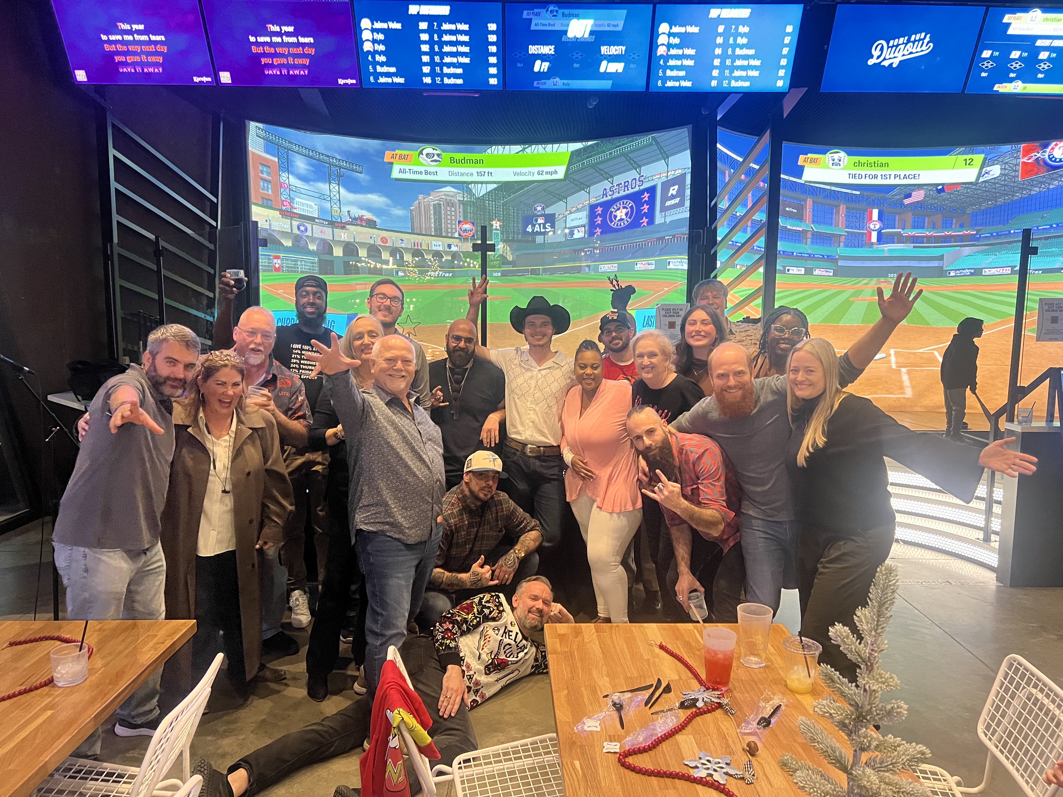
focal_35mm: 26
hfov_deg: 67.3
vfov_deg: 53.1
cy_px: 398
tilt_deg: -6.3
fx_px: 798
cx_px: 532
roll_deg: +0.0
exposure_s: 1/30
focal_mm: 5.7
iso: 640
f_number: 1.5
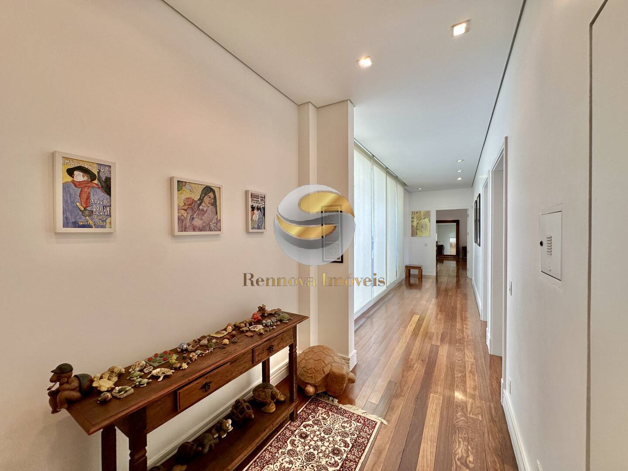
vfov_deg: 85.7
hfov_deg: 102.1
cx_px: 314
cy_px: 236
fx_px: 254
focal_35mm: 14
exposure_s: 1/120
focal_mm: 2.22
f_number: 2.2
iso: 80
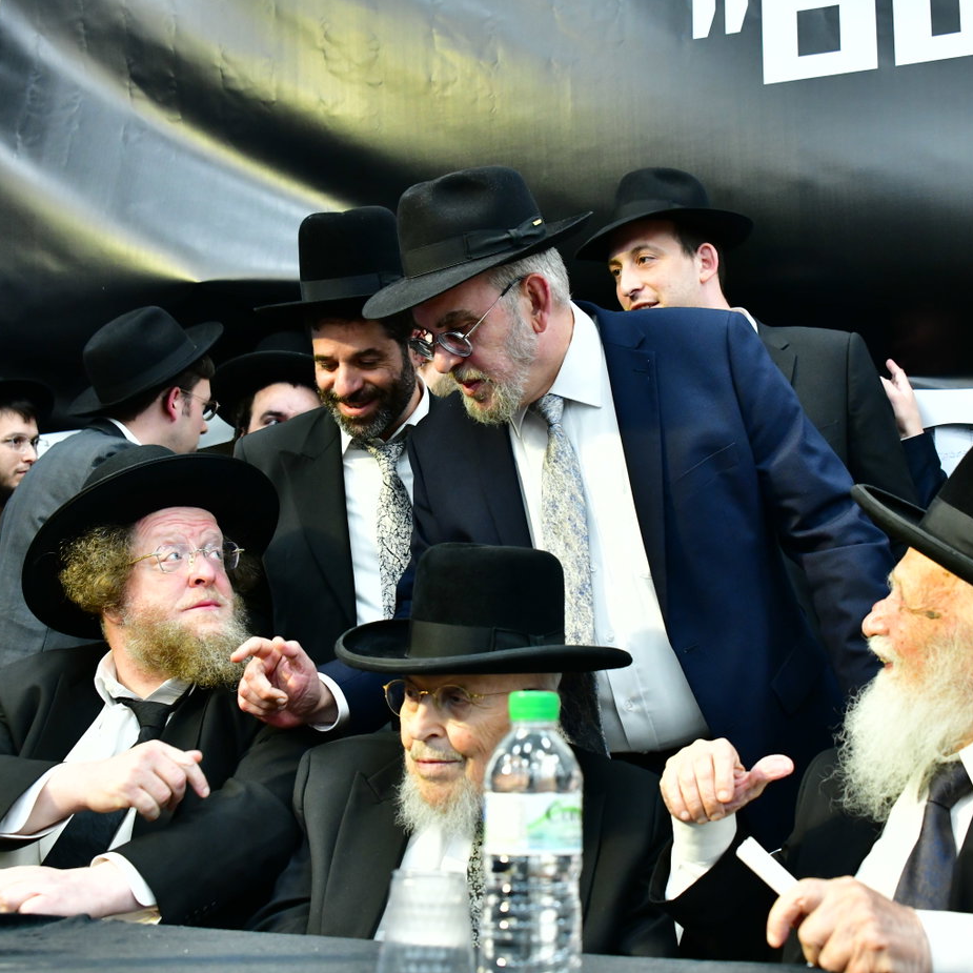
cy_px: 489
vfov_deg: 37.6
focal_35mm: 45
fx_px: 1431
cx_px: 560
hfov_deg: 37.5
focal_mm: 35
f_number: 5.6
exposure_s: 1/125
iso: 2500
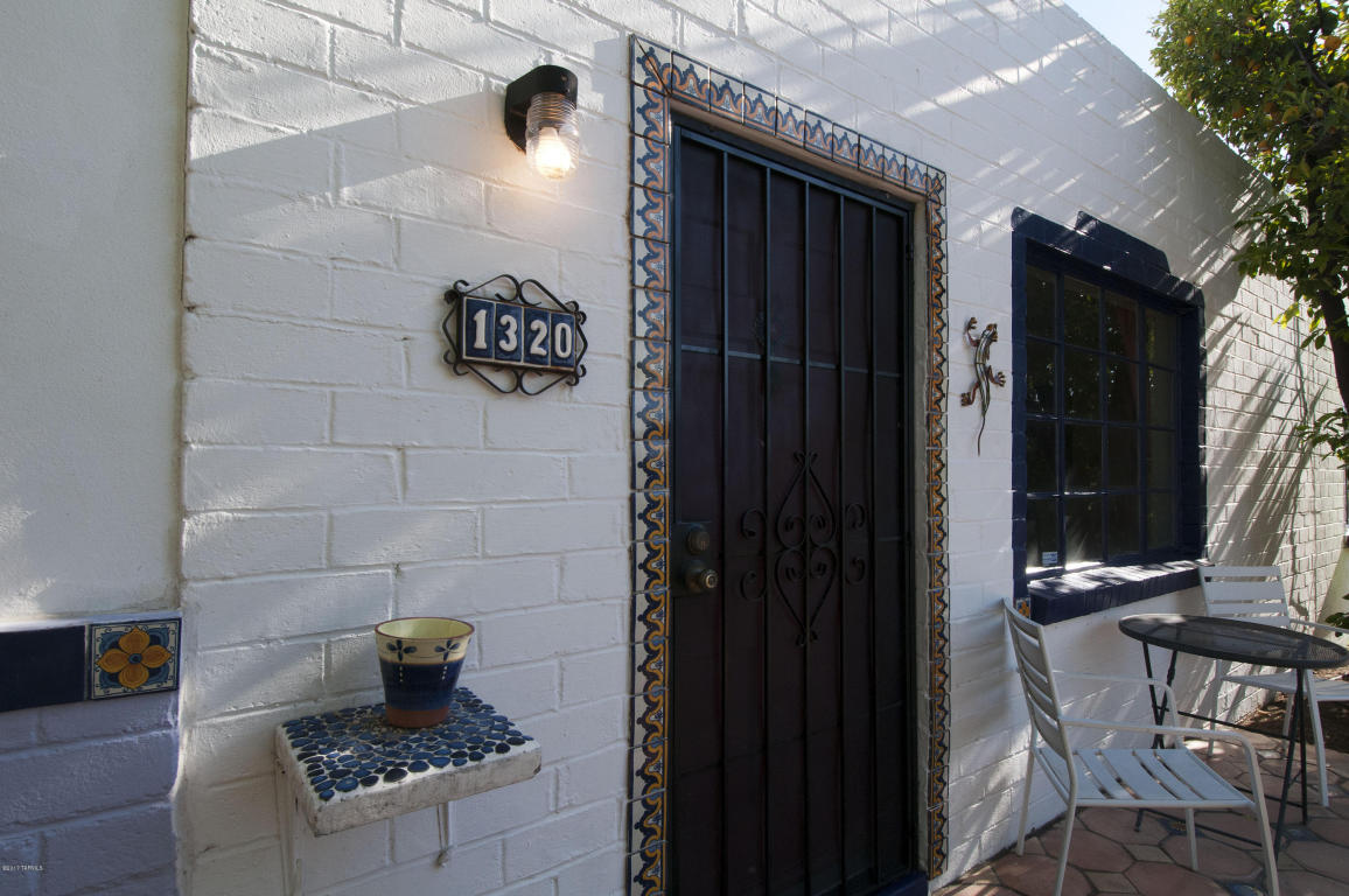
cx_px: 674
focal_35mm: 18
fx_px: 674
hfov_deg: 90.1
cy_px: 448
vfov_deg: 67.3
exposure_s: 1/400
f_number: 10
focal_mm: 12
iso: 500
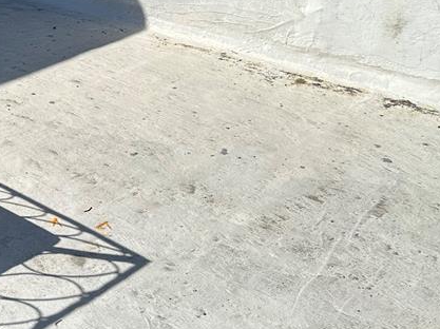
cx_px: -11
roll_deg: -1.7
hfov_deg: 30.2
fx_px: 749
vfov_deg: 24.0
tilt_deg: -16.3
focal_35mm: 59
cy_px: 20
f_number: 1.78
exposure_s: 1/7576
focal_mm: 6.86
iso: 80
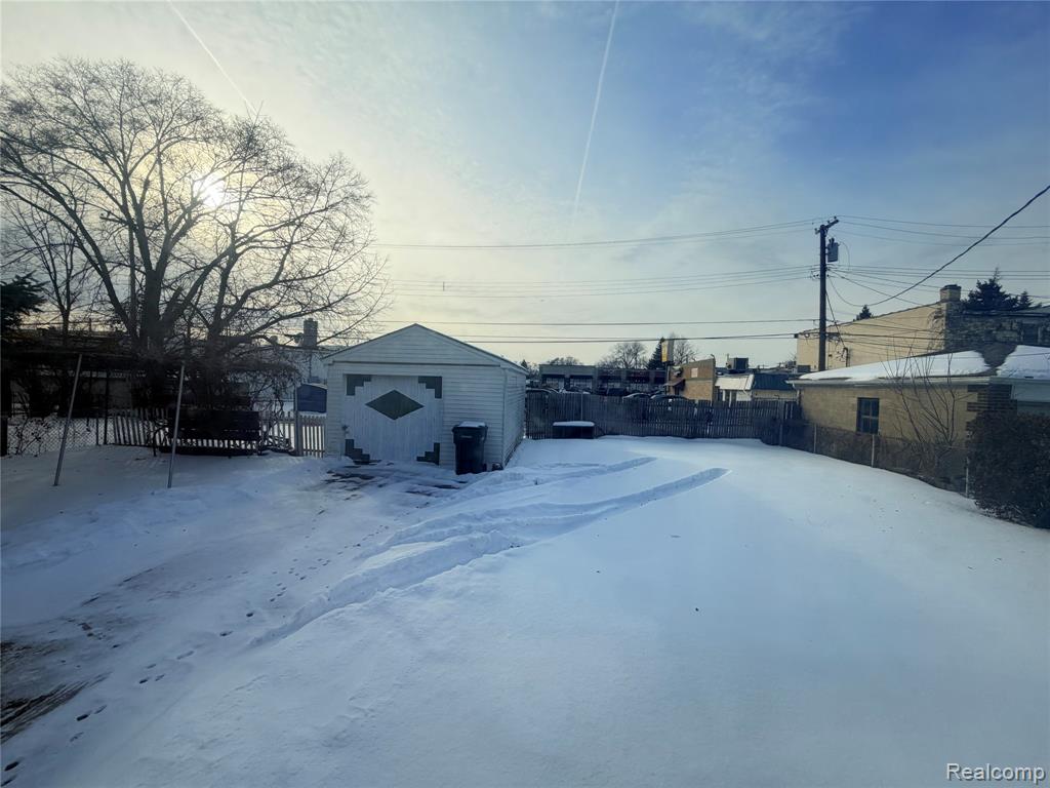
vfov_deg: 85.7
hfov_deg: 102.1
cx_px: 525
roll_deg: -1.4
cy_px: 394
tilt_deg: -1.2
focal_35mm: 14
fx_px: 425
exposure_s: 1/770
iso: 32
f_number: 2.2
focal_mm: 2.22
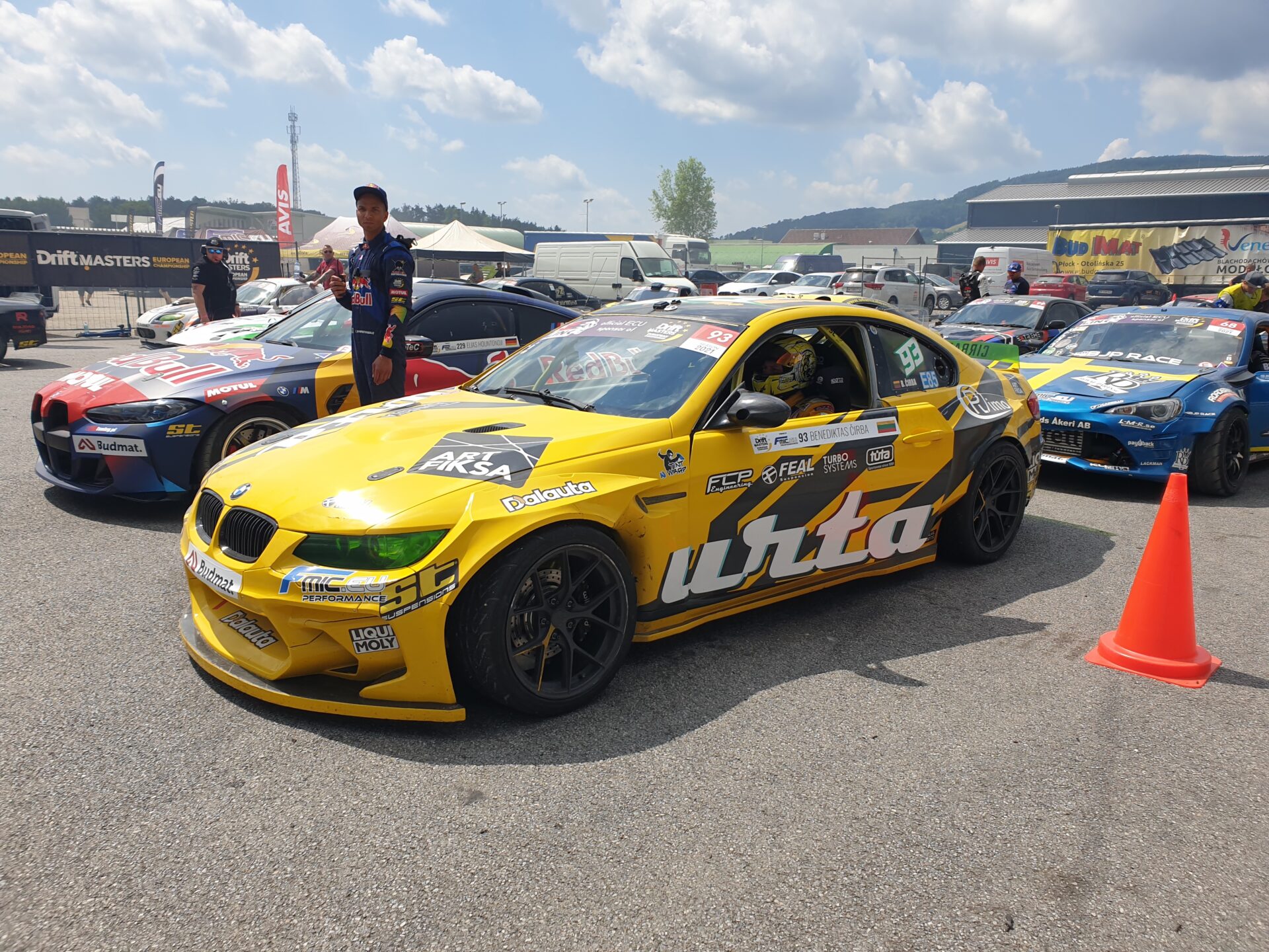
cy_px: 476
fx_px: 953
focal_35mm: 26
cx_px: 634
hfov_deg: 67.3
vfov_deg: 53.1
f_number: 2.4
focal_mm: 4.3
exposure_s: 1/2188
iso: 50
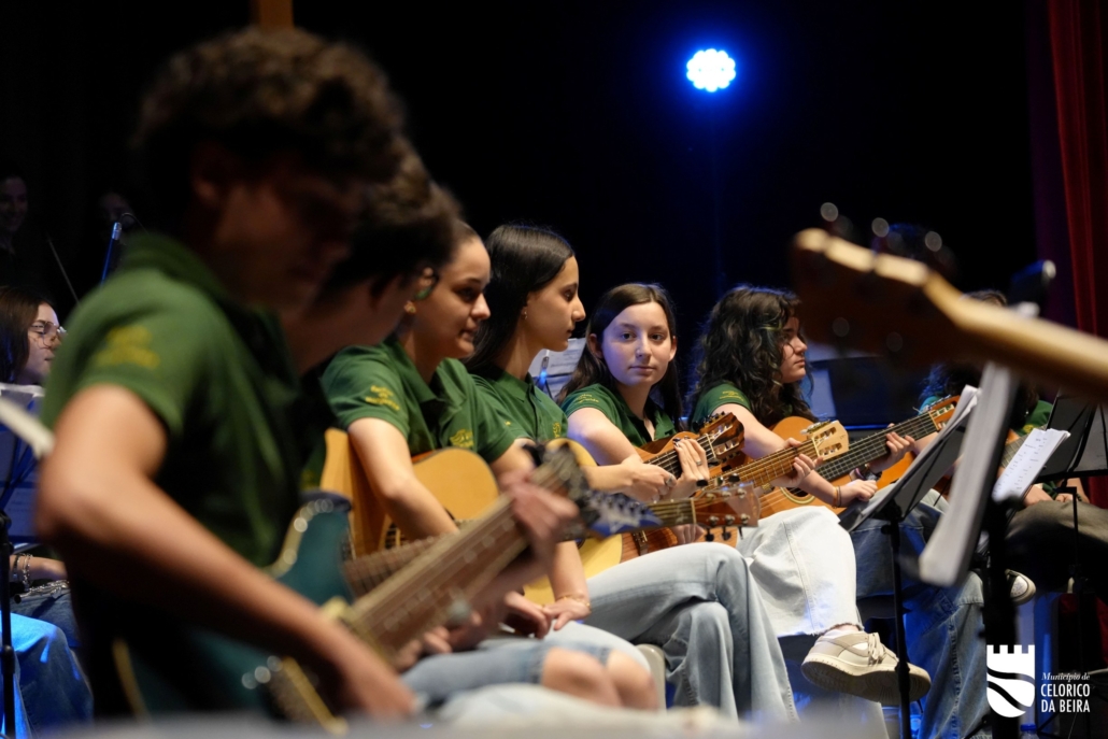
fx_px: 3232
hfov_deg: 19.5
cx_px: 554
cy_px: 370
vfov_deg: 13.0
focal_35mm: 105
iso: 6400
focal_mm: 105
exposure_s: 1/160
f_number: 4
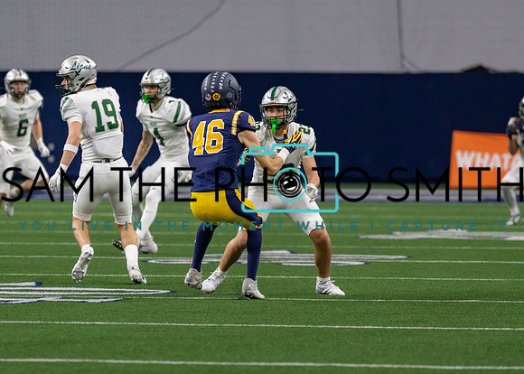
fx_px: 5402
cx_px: 263
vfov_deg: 4.0
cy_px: 209
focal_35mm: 363
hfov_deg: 5.6
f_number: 2.8
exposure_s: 1/1000
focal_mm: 200
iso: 1600
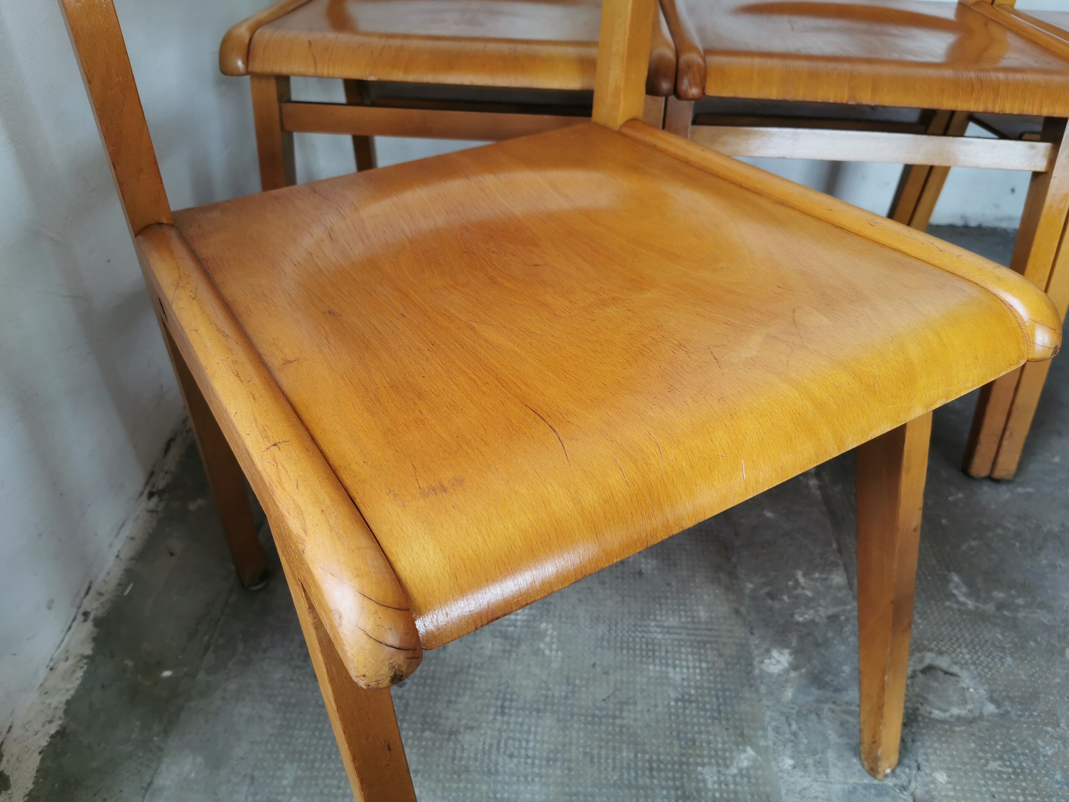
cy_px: 401
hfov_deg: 65.3
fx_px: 834
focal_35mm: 27
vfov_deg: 51.4
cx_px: 534
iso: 50
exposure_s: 1/100
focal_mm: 5.56
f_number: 1.6
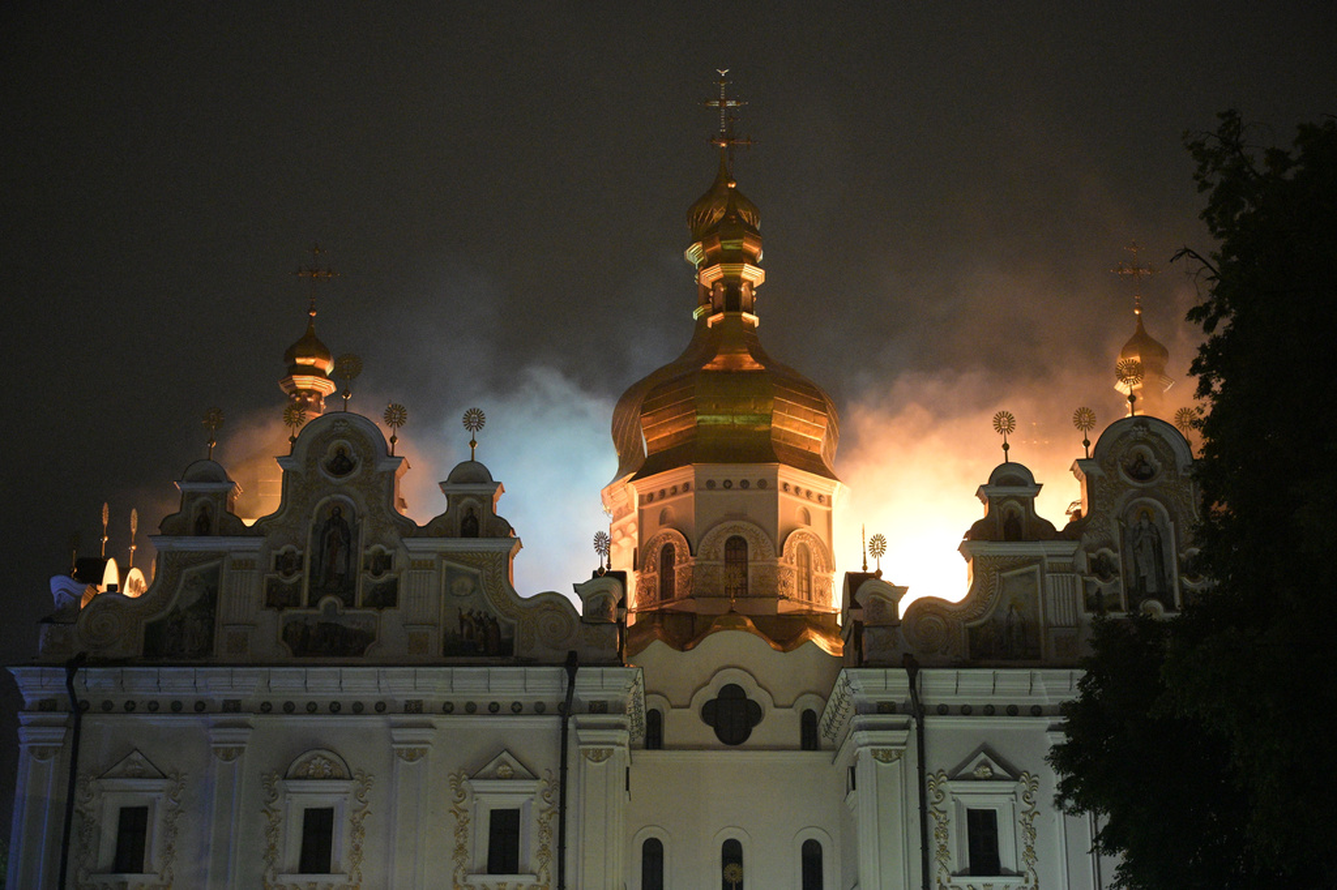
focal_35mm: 50
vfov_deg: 27.0
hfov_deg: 39.6
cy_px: 445
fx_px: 1856
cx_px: 668
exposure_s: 1/10
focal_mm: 50
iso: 12800
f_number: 4
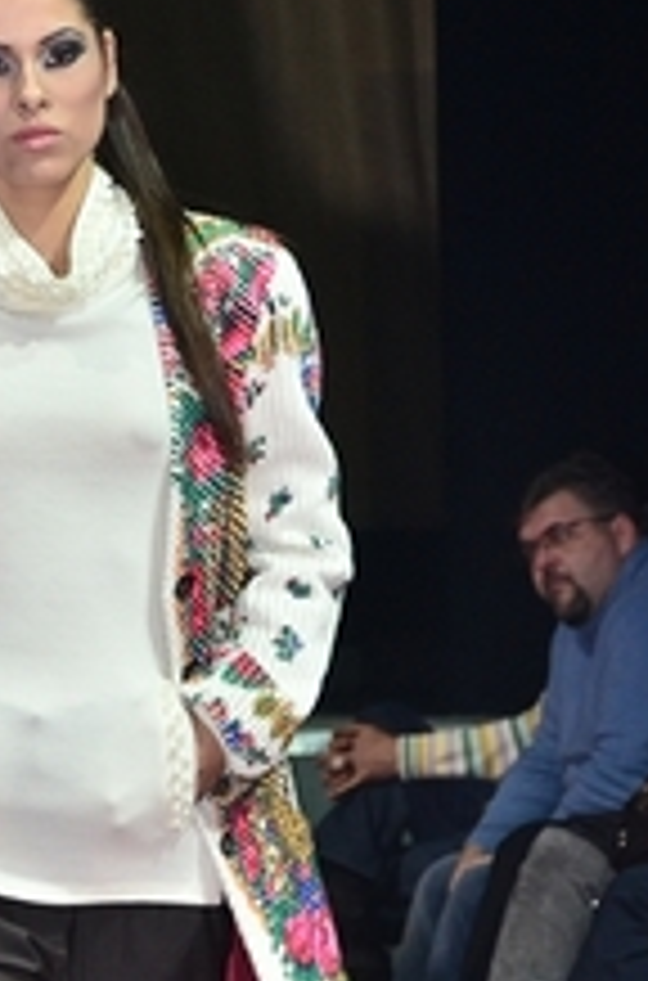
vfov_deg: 11.0
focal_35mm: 186
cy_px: 891
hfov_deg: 7.3
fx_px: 5054
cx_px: 76
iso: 800
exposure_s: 1/125
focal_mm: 52
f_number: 5.6
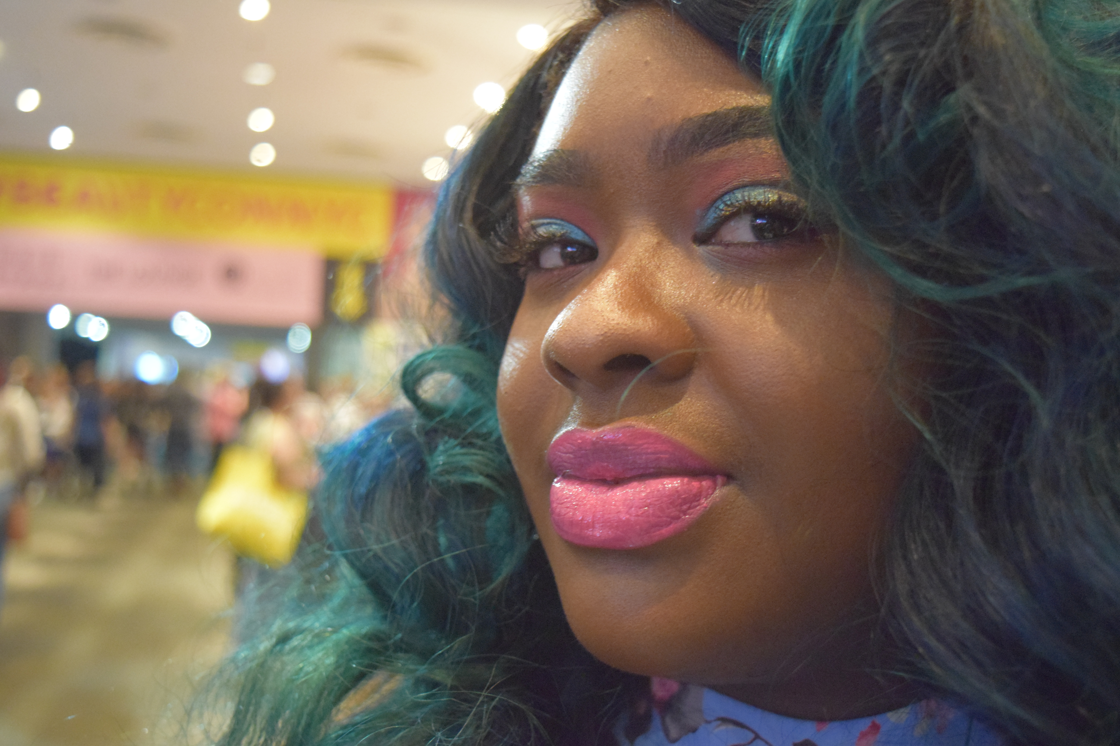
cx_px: 560
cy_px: 373
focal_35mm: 44
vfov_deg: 30.8
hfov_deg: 45.0
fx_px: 1353
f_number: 4.2
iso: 5000
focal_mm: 29
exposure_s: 1/60
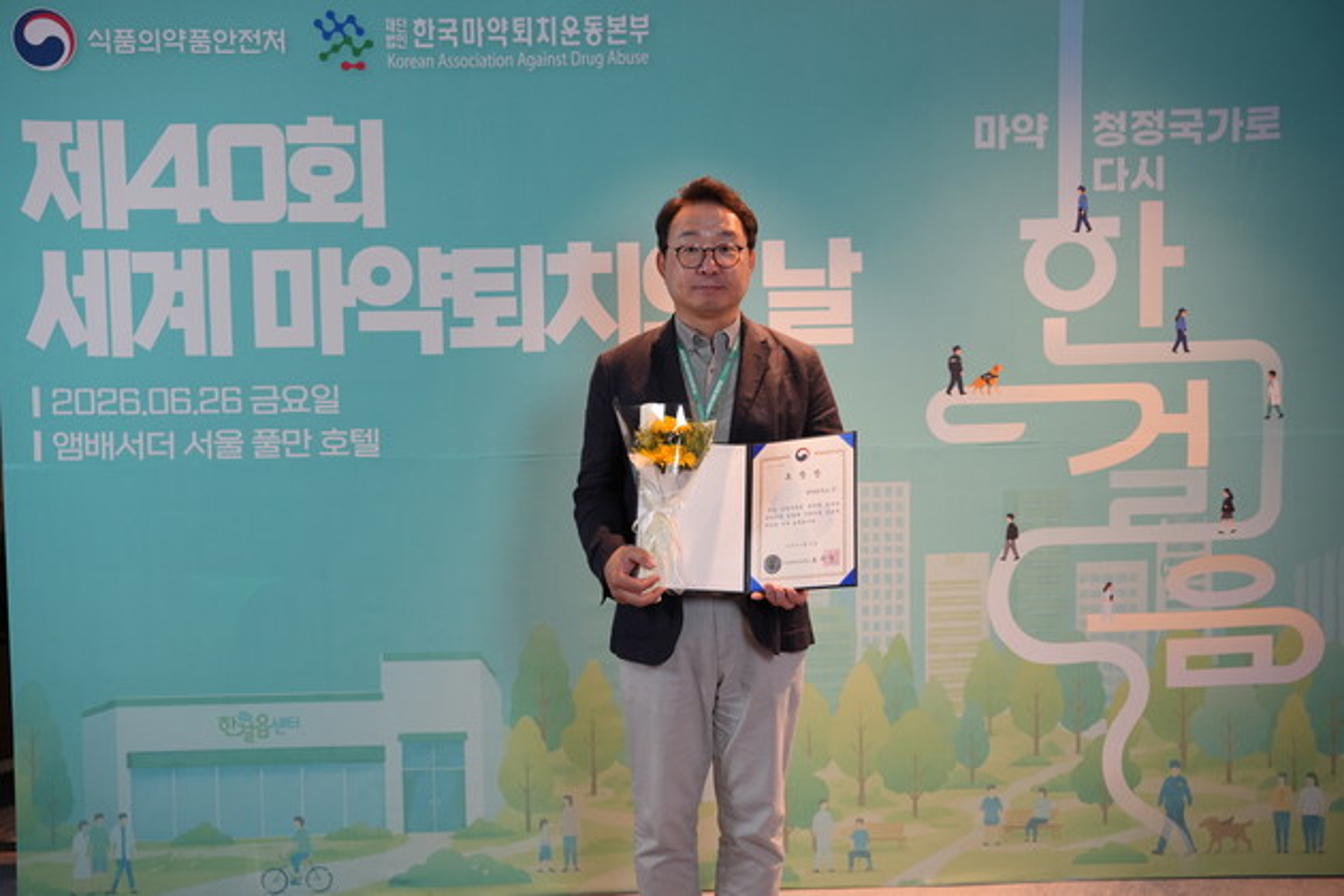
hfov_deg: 54.0
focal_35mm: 35
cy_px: 448
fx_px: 1318
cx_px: 672
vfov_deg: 37.6
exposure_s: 1/160
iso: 1250
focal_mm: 35.3
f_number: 4
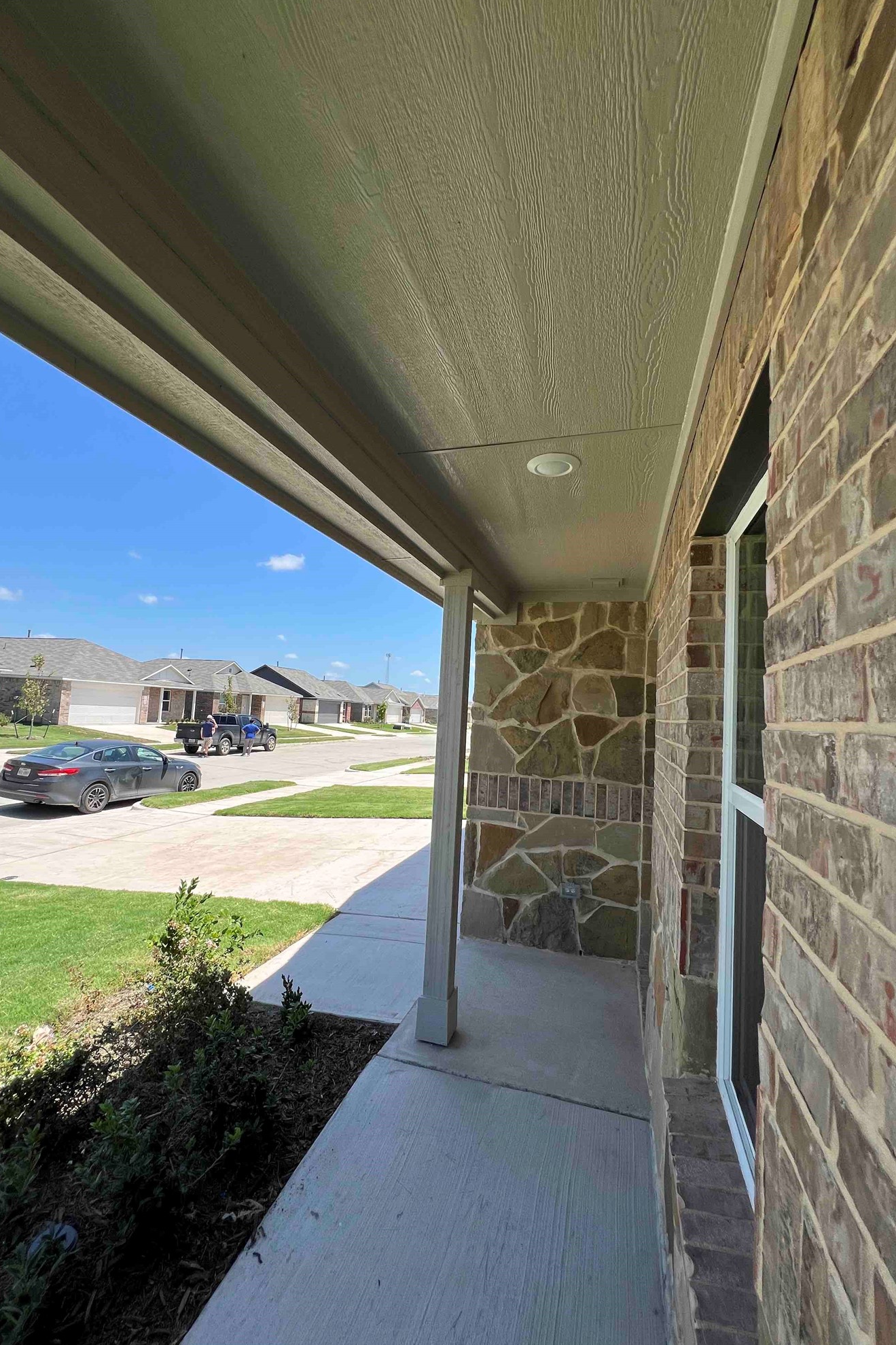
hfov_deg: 81.2
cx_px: 430
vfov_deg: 104.2
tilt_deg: +7.1
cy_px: 667
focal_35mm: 14
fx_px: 523
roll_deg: -2.6
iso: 32
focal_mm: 1.57
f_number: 1.8
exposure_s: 1/1357
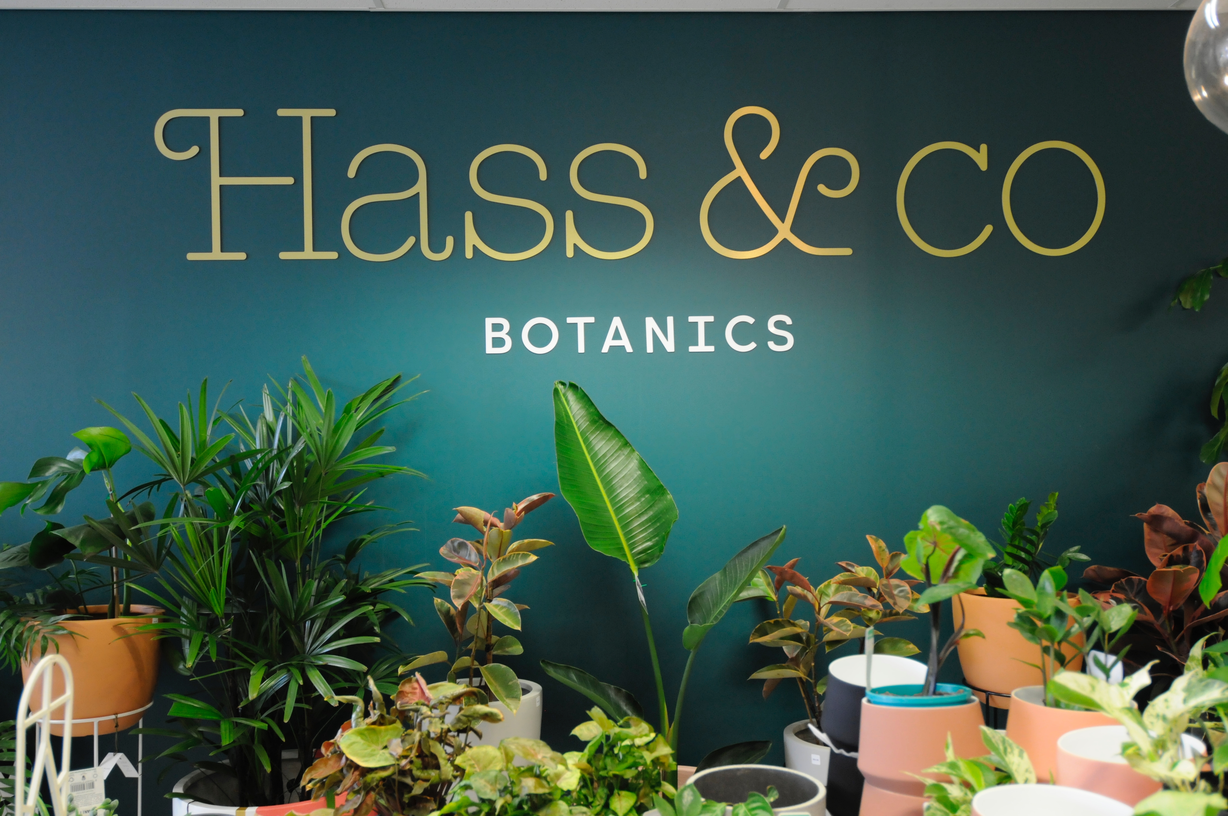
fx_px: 1124
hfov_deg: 57.3
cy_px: 408
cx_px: 614
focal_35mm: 33
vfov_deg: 39.9
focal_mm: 22
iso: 800
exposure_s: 1/30
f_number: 4
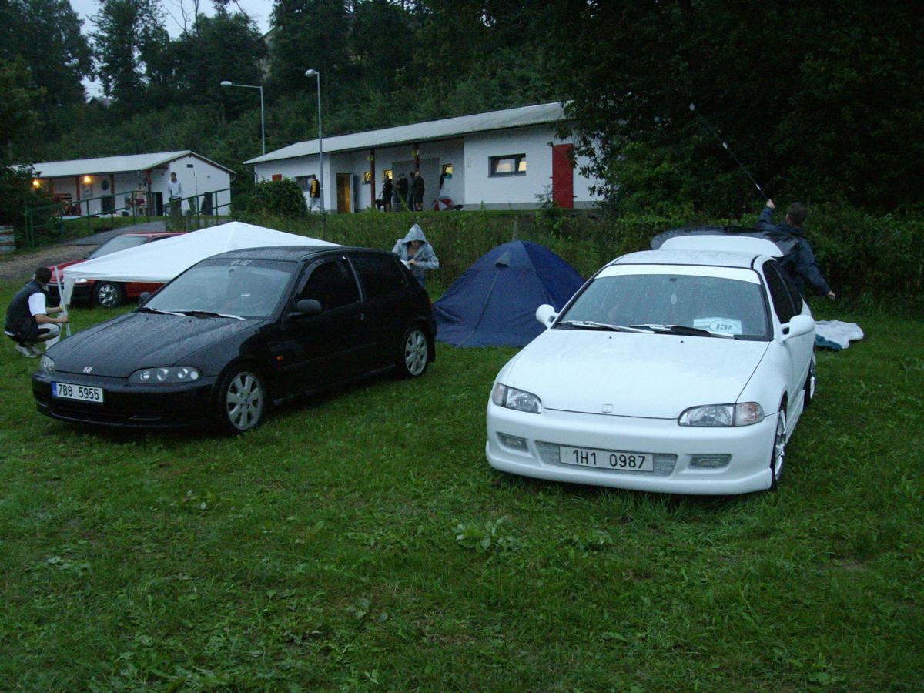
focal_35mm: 36
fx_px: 961
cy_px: 346
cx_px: 462
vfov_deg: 39.7
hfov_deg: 51.4
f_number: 2.7
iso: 320
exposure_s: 1/20
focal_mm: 6
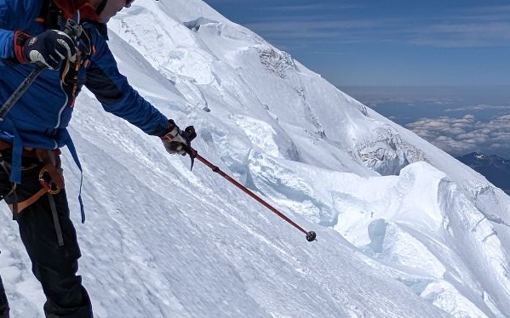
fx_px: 806
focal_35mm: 58
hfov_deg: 33.7
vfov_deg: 21.9
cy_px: 281
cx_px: 433
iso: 40
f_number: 2.2
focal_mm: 2.22
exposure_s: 1/4854
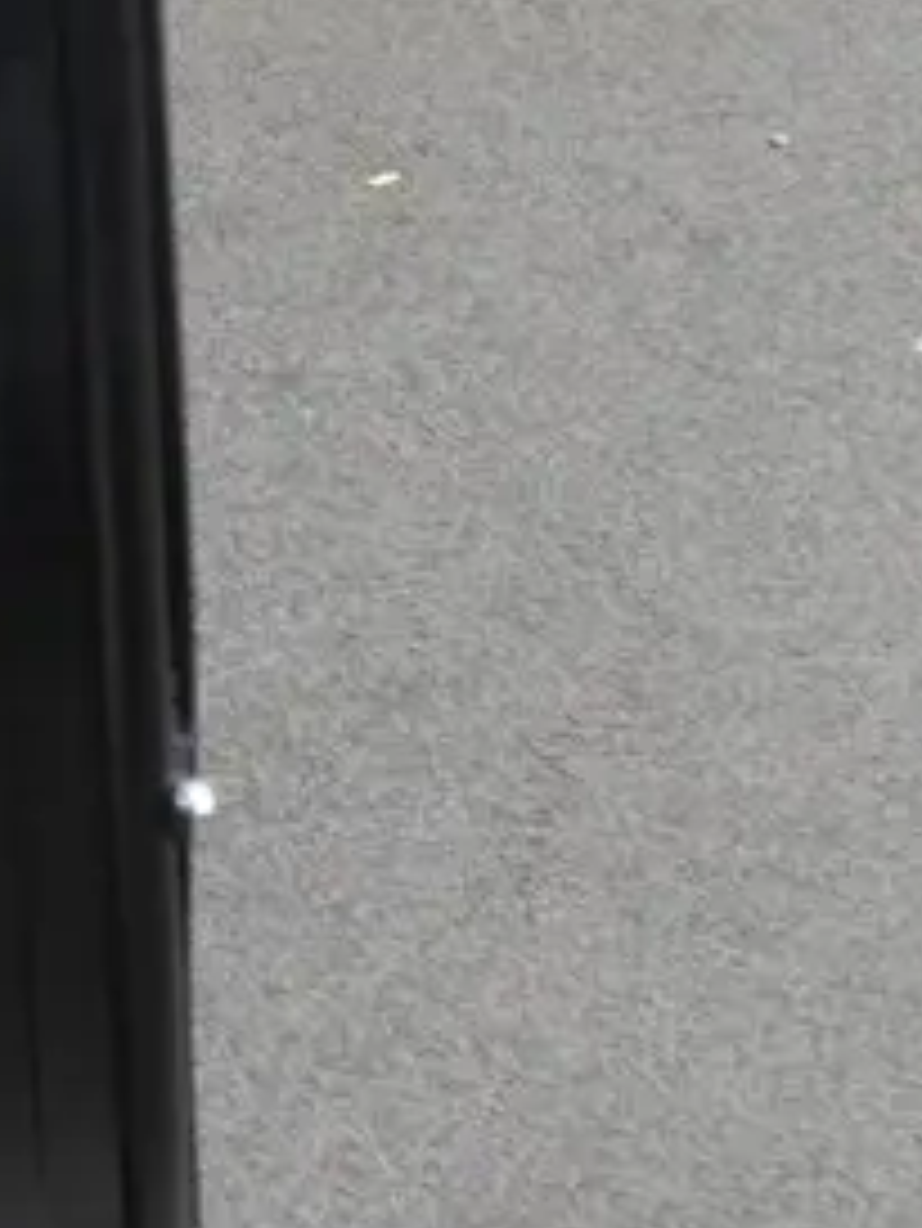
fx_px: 5323
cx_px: -333
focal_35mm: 150
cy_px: -76
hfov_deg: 9.7
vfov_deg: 12.9
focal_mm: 20
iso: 800
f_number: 4.5
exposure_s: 1/60
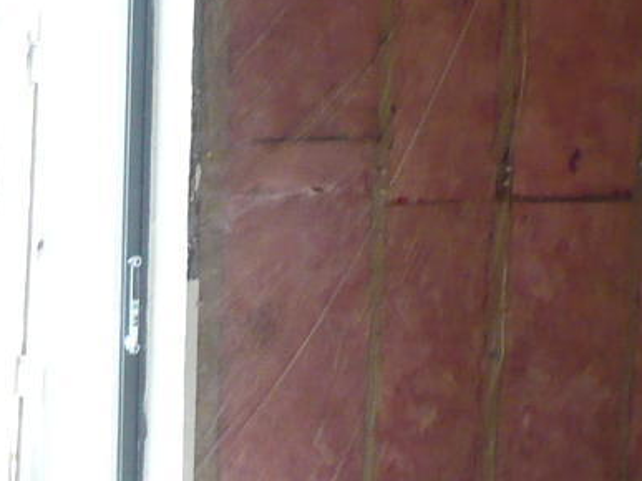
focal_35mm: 153
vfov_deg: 9.7
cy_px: 415
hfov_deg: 12.9
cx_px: 469
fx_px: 2837
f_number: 2.8
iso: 200
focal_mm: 6.1
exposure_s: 1/30
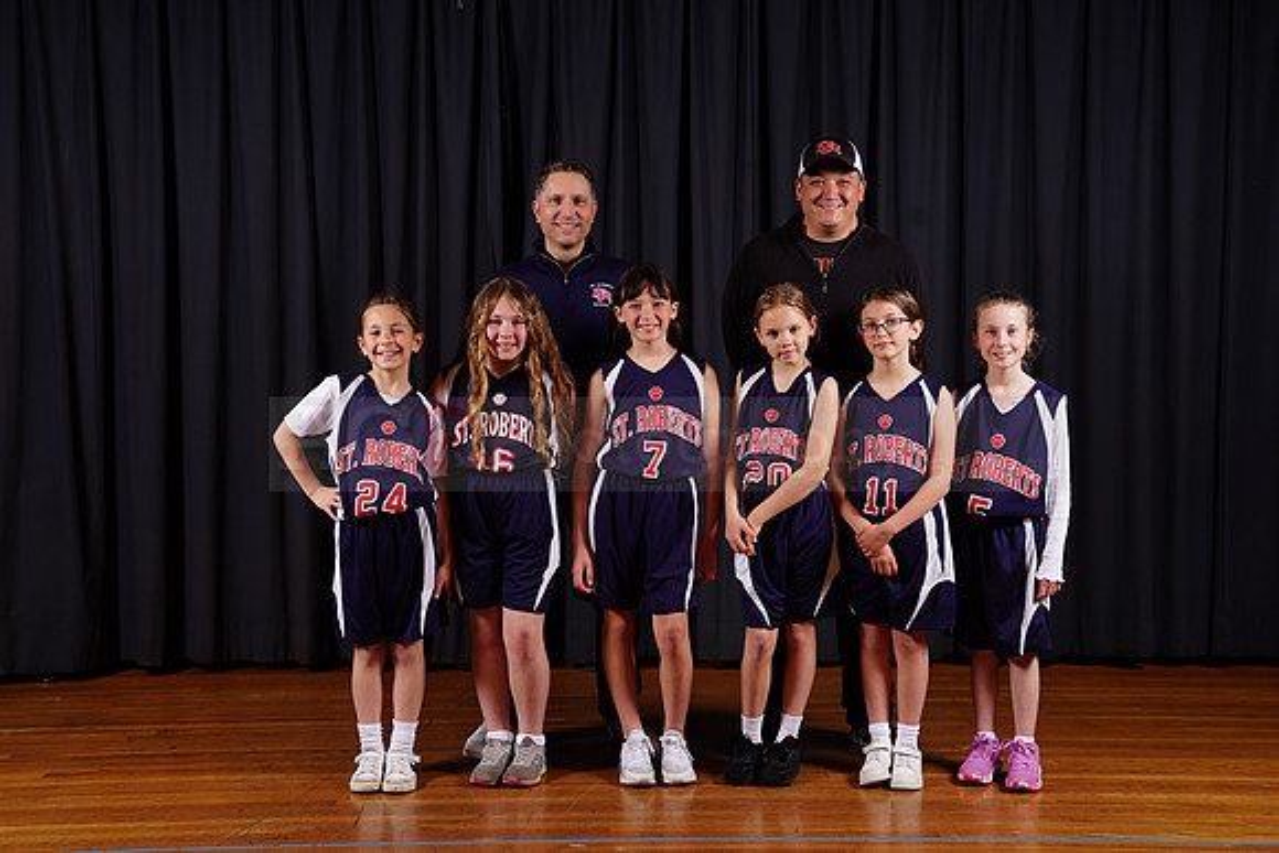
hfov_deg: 36.2
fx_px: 1954
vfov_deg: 24.6
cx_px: 640
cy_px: 426
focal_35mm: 55
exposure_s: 1/200
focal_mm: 55
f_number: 5.6
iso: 200
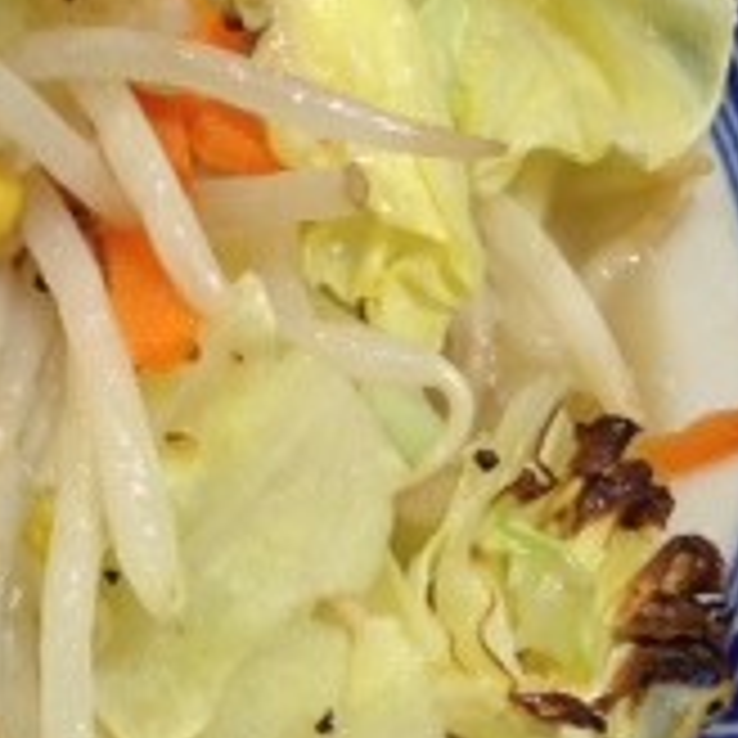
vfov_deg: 15.3
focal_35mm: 114
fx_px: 2750
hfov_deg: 13.9
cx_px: -513
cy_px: 284
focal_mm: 4.13
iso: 64
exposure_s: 1/60
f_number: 2.4
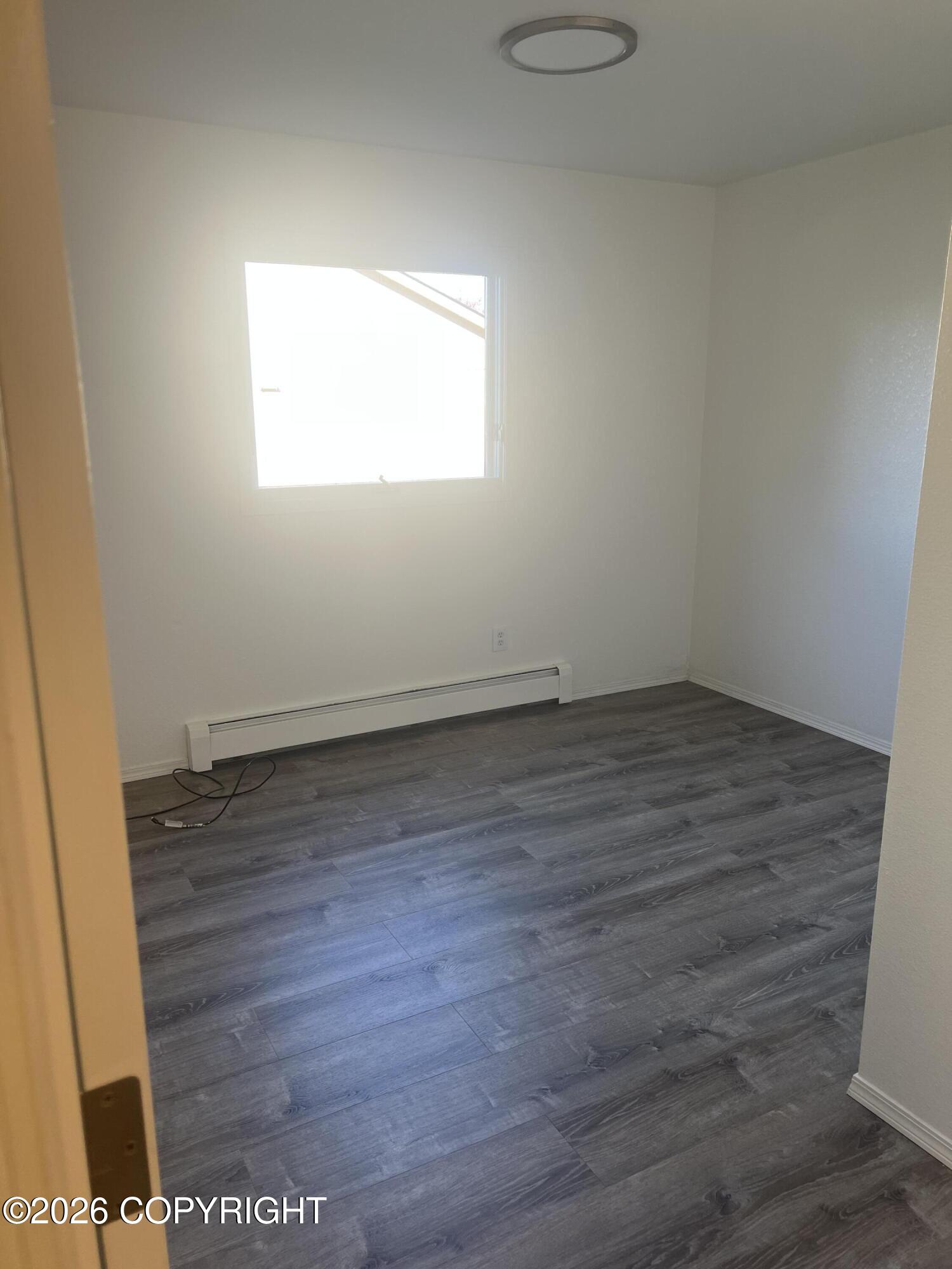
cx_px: 476
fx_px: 953
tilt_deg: -13.9
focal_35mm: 26
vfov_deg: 67.3
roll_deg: +0.4
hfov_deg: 53.1
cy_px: 634
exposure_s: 1/120
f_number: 1.5
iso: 40
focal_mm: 5.7
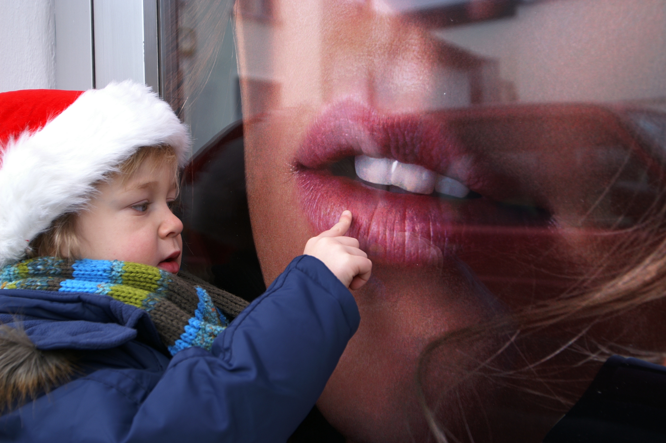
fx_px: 832
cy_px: 222
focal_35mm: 45
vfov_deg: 29.8
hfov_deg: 43.6
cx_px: 333
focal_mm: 30
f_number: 4
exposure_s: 1/45
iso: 100
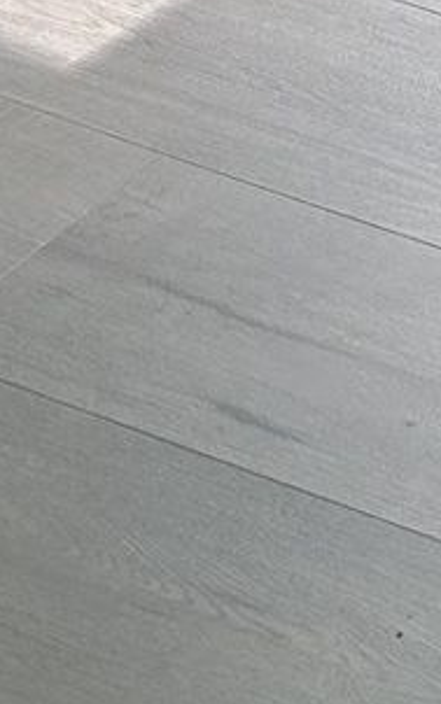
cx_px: 889
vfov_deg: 9.1
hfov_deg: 6.1
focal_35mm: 210
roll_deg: -4.5
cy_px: -879
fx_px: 4034
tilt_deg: -14.0
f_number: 1.5
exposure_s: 1/120
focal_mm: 5.7
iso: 40
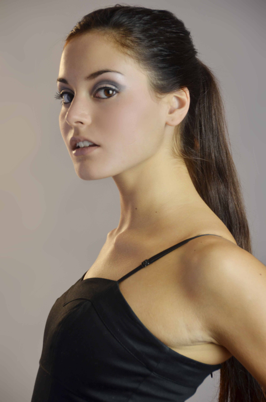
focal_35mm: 142
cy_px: 201
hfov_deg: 9.6
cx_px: 133
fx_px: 1586
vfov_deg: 14.4
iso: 320
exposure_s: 1/80
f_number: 5.3
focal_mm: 95
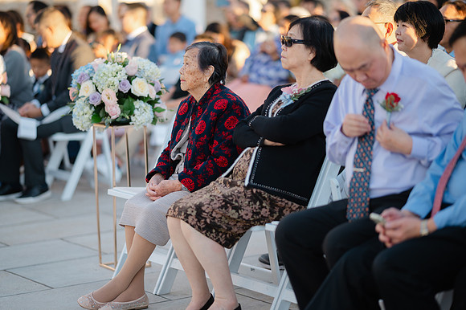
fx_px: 1358
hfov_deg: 19.5
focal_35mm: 105
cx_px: 233
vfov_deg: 13.0
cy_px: 155
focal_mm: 105
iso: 100
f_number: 1.4
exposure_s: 1/1000
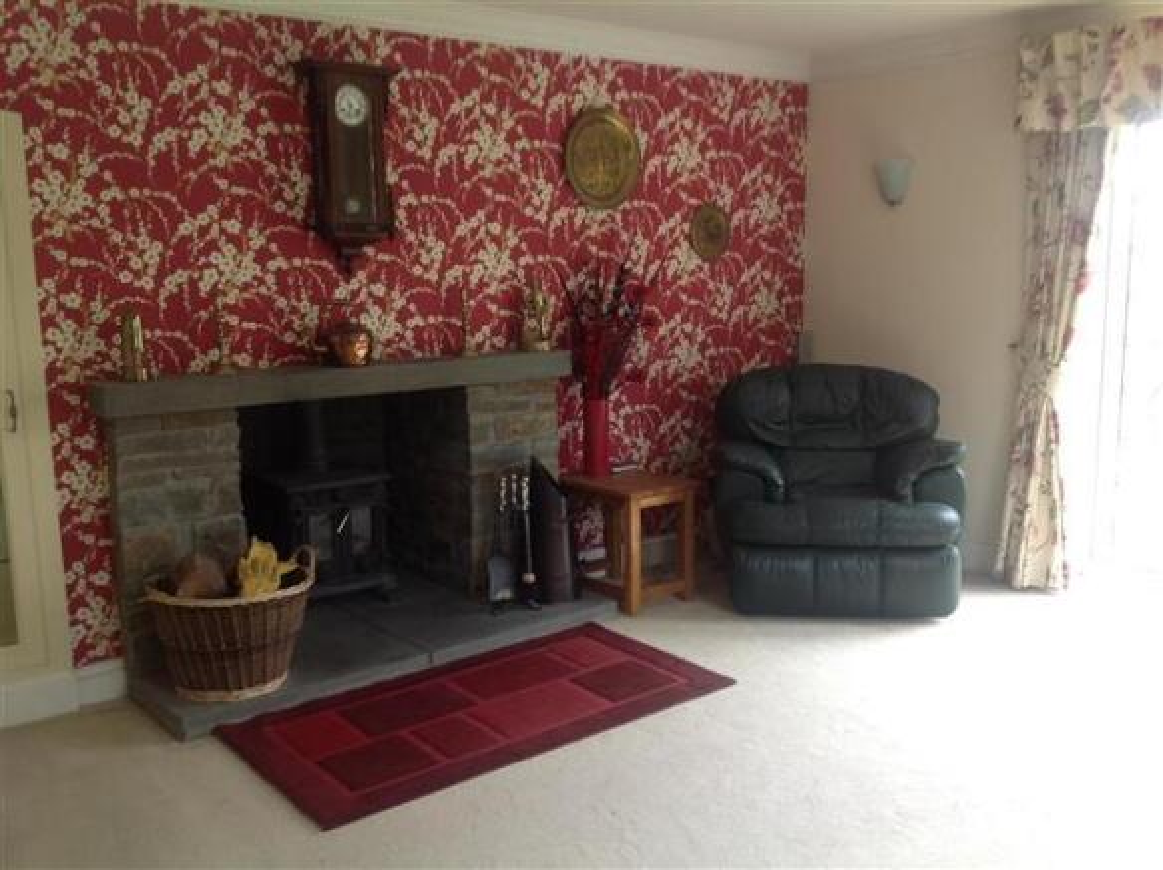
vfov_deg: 40.6
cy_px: 435
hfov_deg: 52.7
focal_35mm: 35
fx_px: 1175
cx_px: 582
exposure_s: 1/15
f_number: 2.4
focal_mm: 4.28
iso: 64
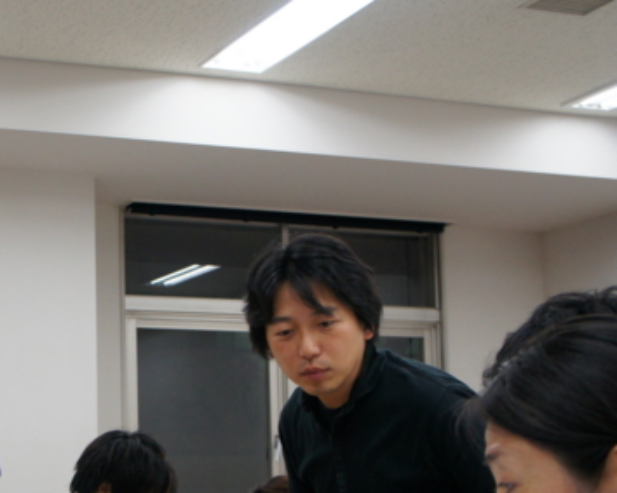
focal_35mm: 73
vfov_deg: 20.8
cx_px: 87
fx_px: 1334
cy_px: 372
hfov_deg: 25.4
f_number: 4
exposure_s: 1/160
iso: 800
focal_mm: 23
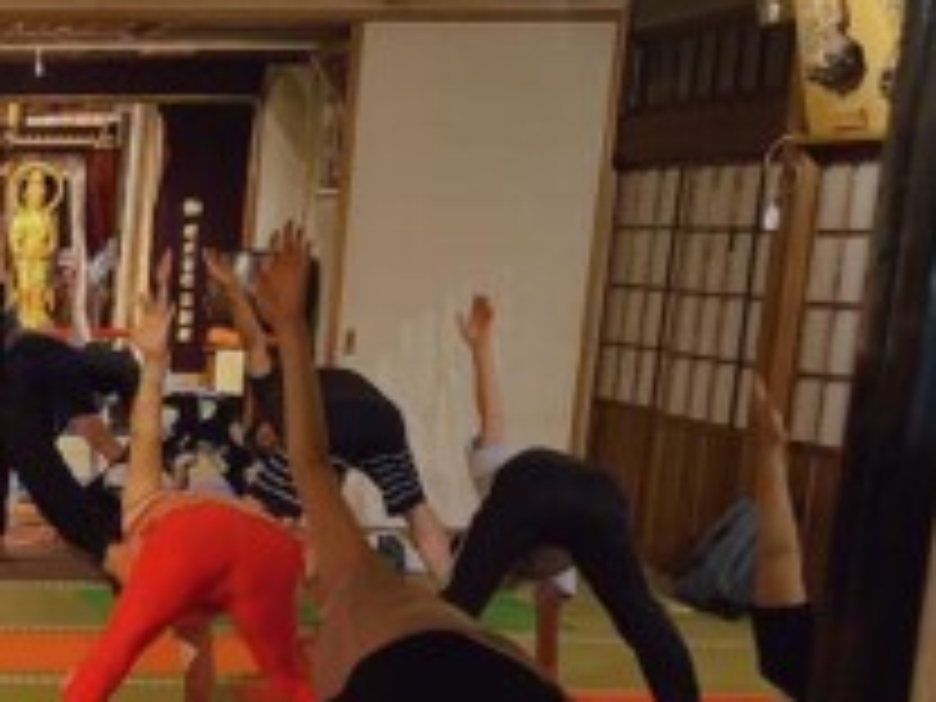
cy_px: 666
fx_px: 2028
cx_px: -378
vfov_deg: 19.2
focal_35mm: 75
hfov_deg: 22.4
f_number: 1.5
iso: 640
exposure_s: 1/30
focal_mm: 5.7
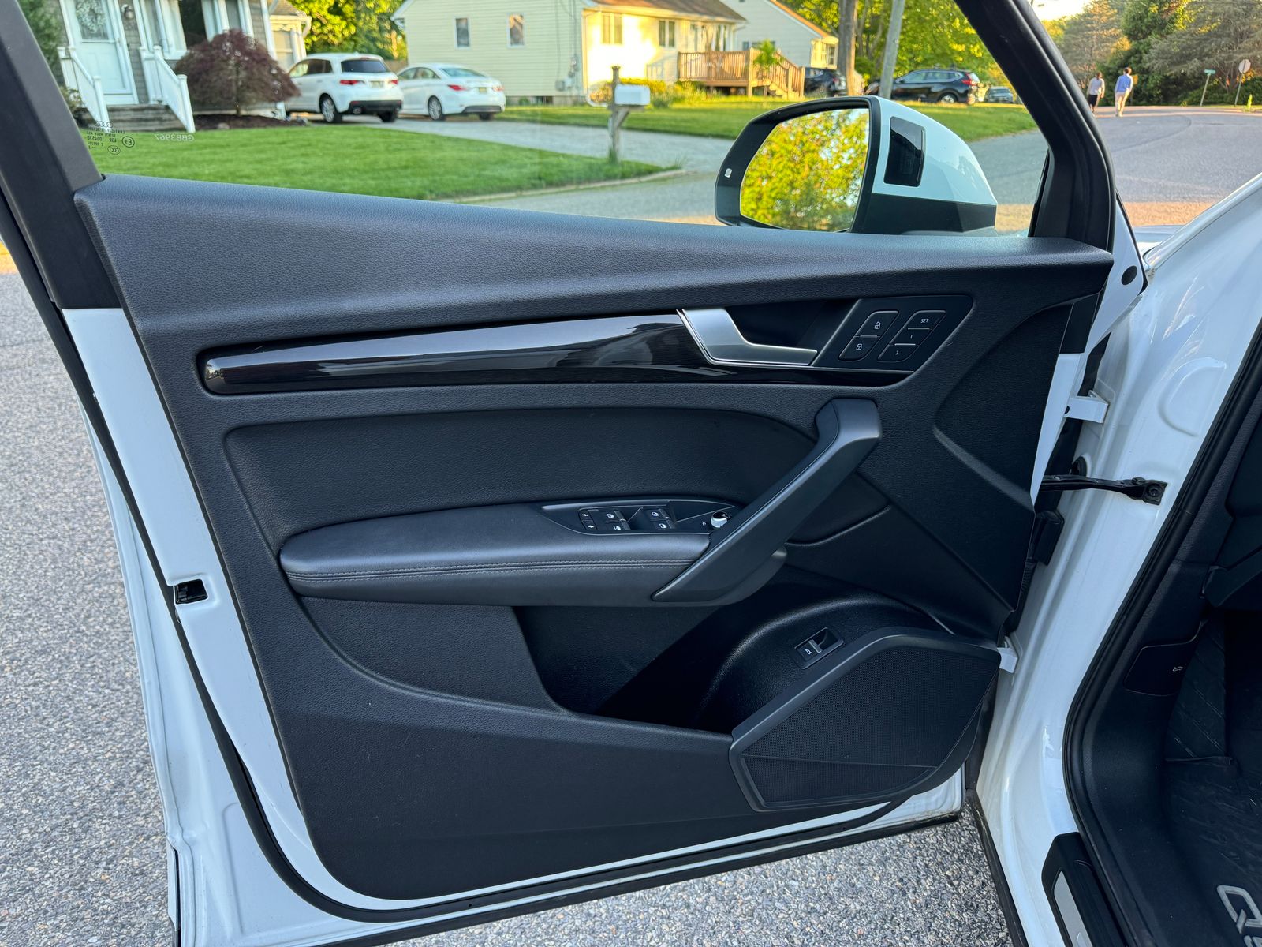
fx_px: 875
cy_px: 474
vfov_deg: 56.8
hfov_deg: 71.6
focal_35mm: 24
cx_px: 631
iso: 200
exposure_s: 1/121
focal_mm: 6.76
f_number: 1.78
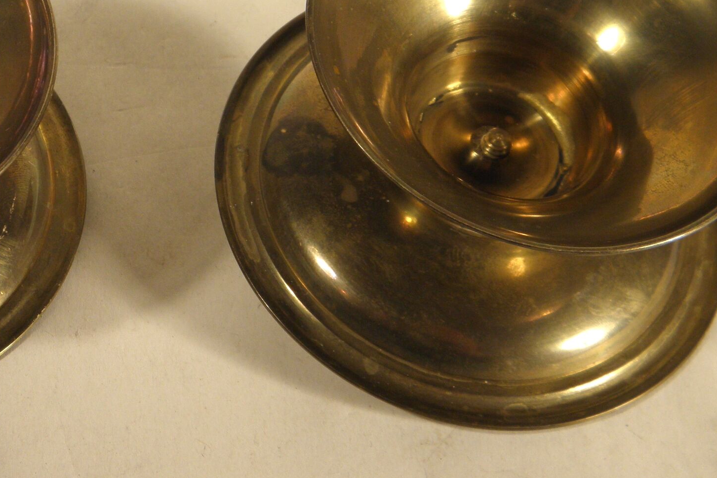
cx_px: 151
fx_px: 1972
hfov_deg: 20.4
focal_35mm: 99
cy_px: 109
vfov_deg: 13.8
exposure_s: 1/50
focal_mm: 9.7
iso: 100
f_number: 4.1
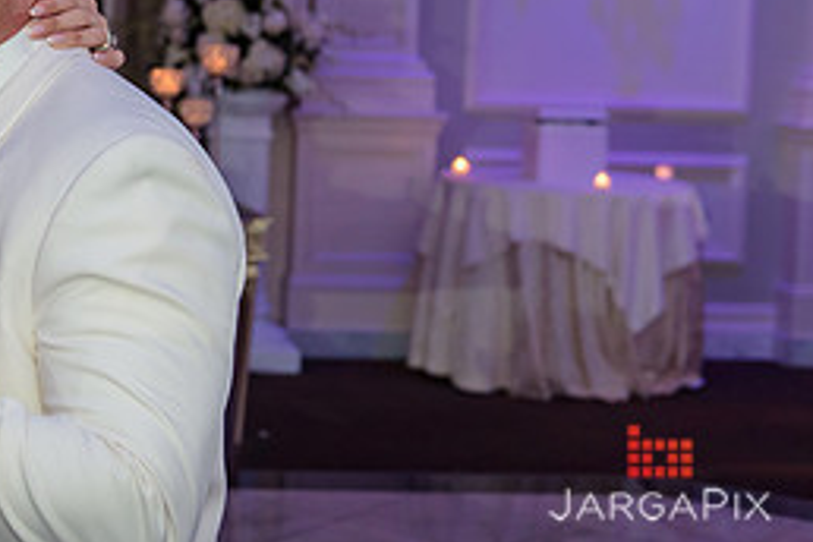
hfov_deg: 19.4
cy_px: -20
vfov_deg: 13.3
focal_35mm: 101
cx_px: -63
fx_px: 2281
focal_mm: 45
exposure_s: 1/125
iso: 1600
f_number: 3.2
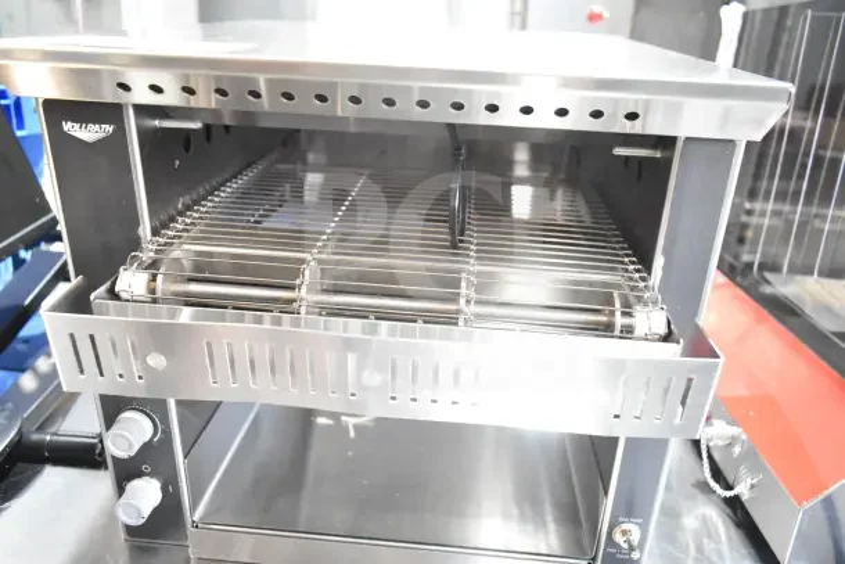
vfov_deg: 48.0
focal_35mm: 27
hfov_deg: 67.4
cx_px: 422
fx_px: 634
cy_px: 282
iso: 2200
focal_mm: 18
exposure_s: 1/30
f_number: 3.5
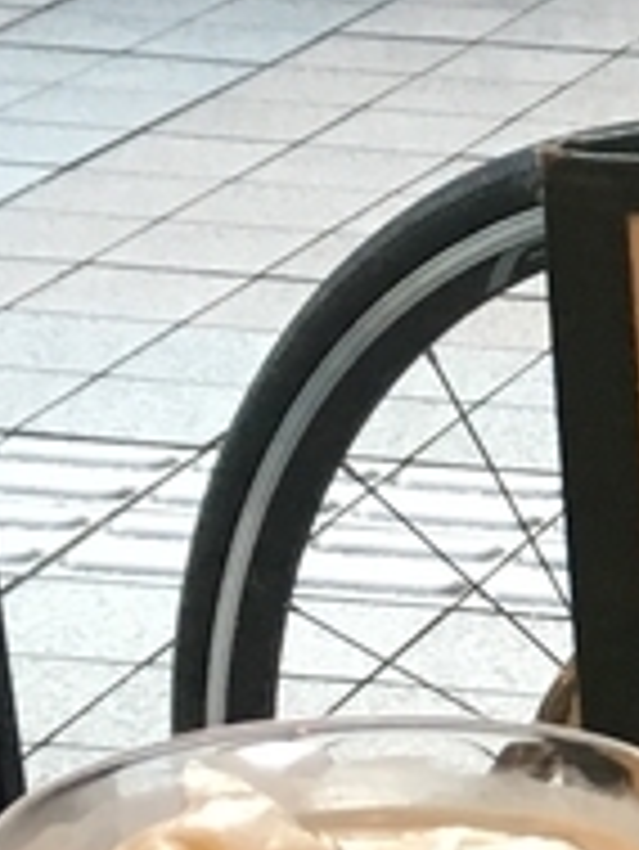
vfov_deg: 10.5
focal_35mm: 184
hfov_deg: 7.3
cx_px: 1845
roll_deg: -3.2
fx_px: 4524
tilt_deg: -26.9
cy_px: 1169
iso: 40
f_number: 2.2
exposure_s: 1/30
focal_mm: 4.15
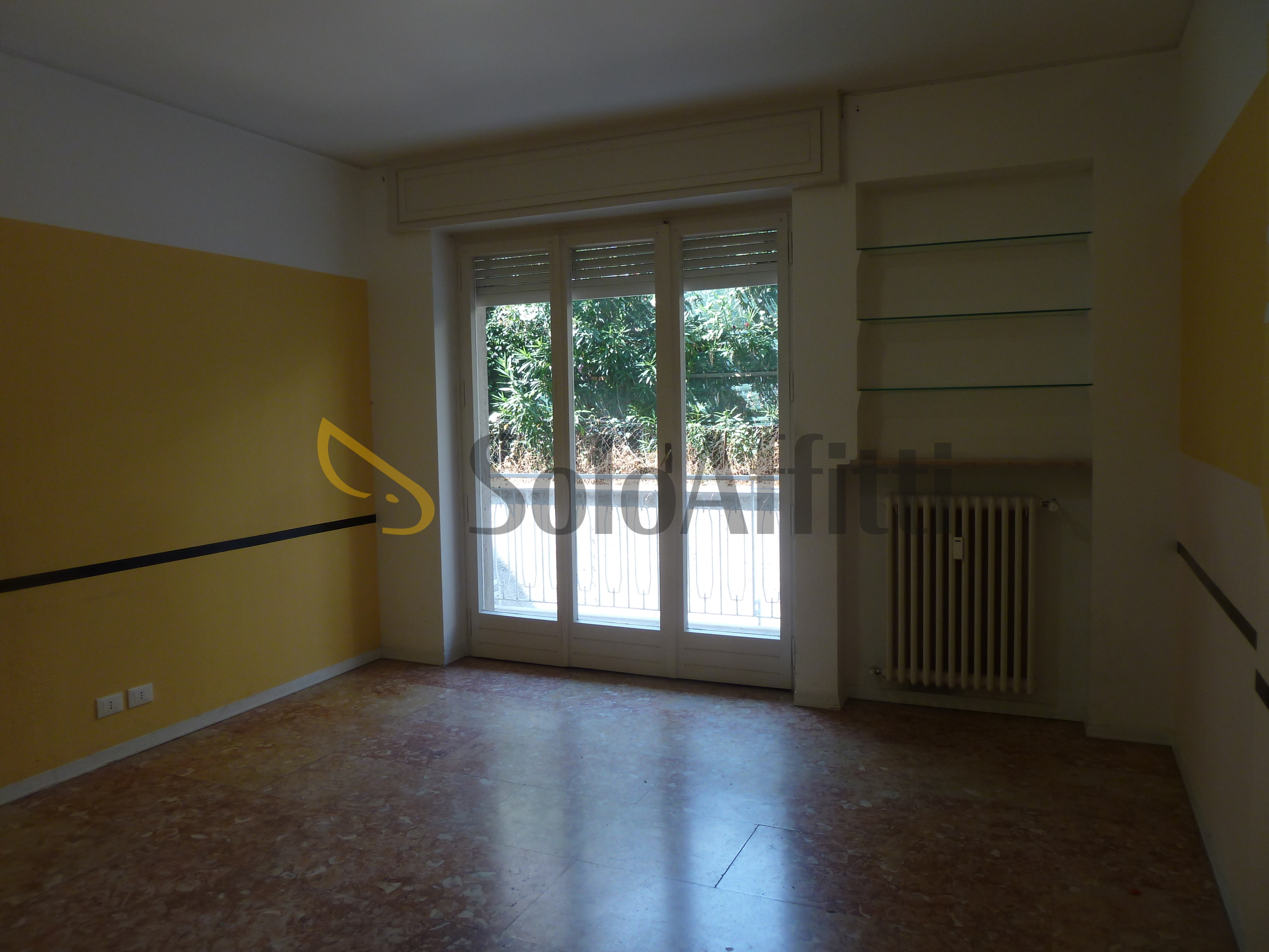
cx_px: 634
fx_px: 916
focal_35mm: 25
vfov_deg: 54.9
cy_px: 476
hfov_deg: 69.4
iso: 80
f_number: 3.3
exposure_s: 1/60
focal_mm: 4.1
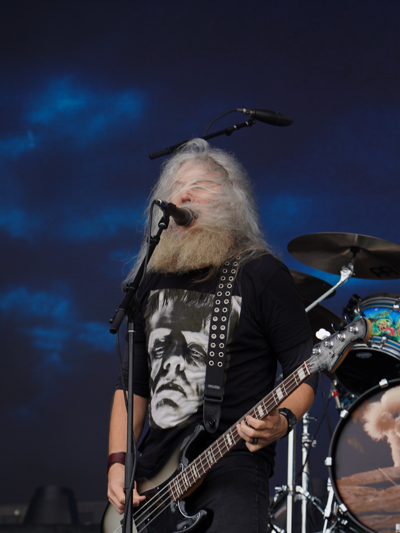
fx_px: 2342
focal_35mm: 152
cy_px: 267
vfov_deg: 13.0
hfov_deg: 9.8
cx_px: 235
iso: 100
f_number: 5
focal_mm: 105
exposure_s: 1/200
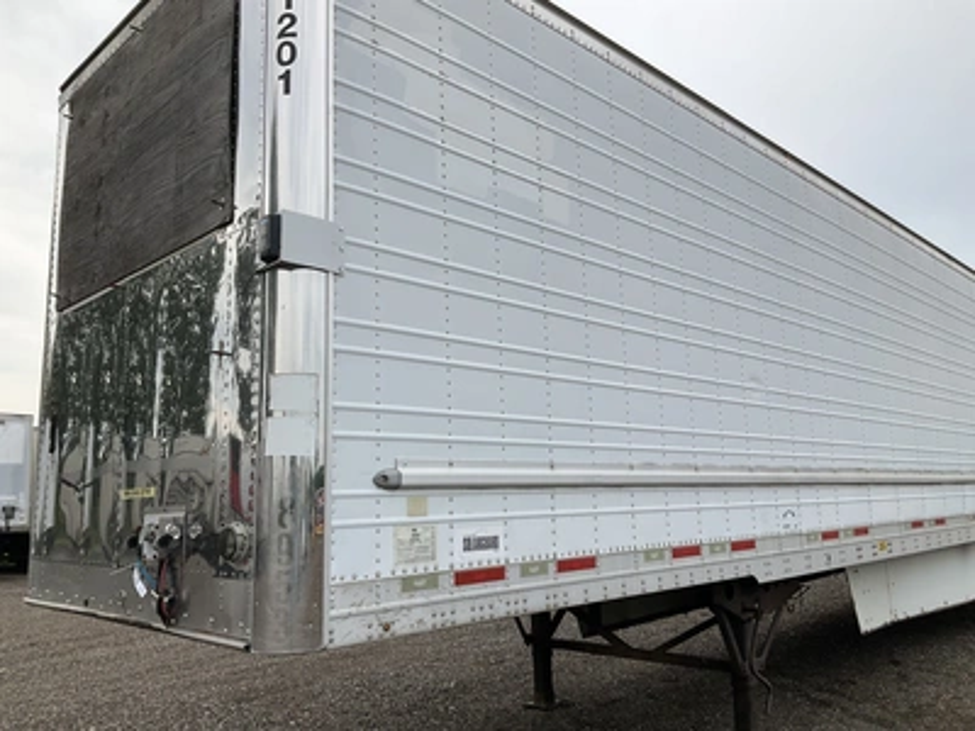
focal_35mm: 29
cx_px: 488
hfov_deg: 61.7
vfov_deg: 48.2
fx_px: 817
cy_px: 366
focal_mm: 3
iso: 25
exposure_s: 1/1675
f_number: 1.8
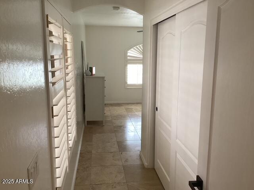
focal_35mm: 31
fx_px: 227
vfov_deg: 45.4
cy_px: 95
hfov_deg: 58.4
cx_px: 127
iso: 100
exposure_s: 1/50
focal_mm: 3.3
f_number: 2.4
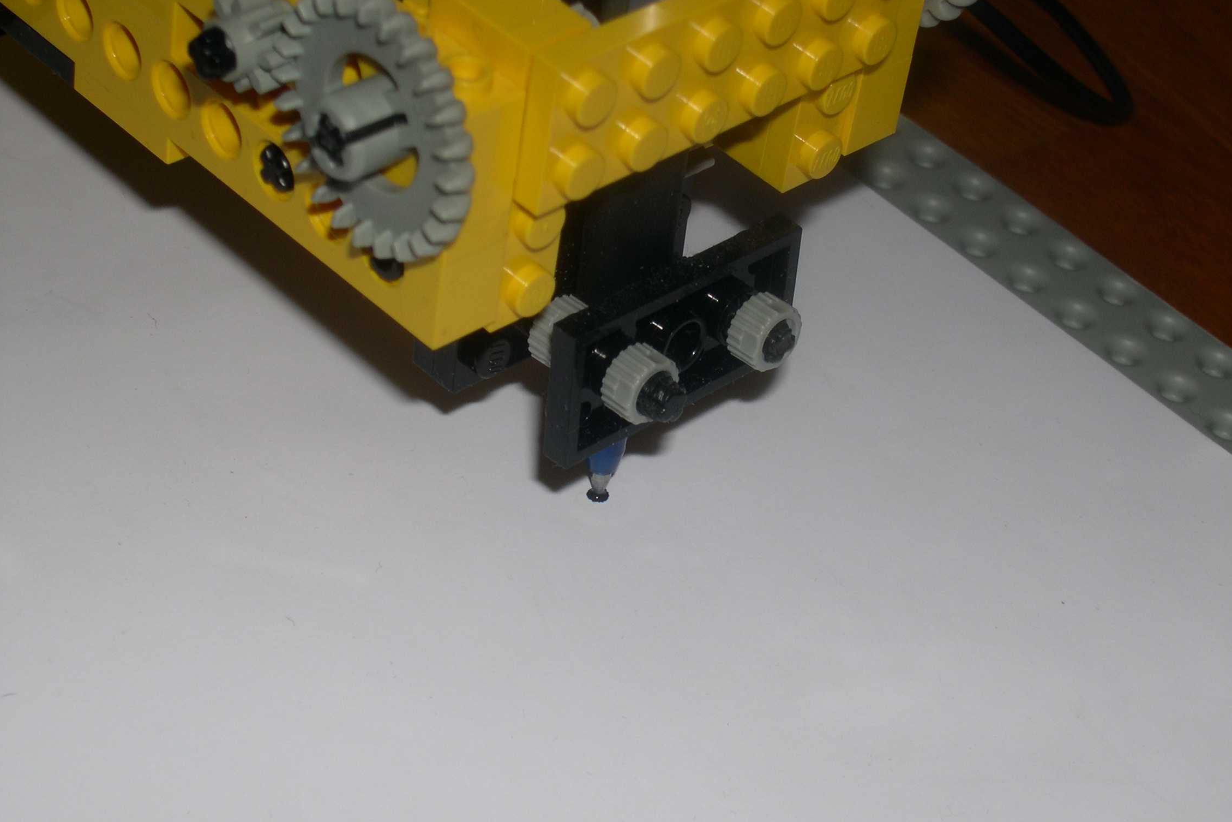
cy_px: 462
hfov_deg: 22.4
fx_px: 3114
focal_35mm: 91
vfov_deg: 15.0
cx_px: 618
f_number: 11.6
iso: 100
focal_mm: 18.4
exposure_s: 1/60
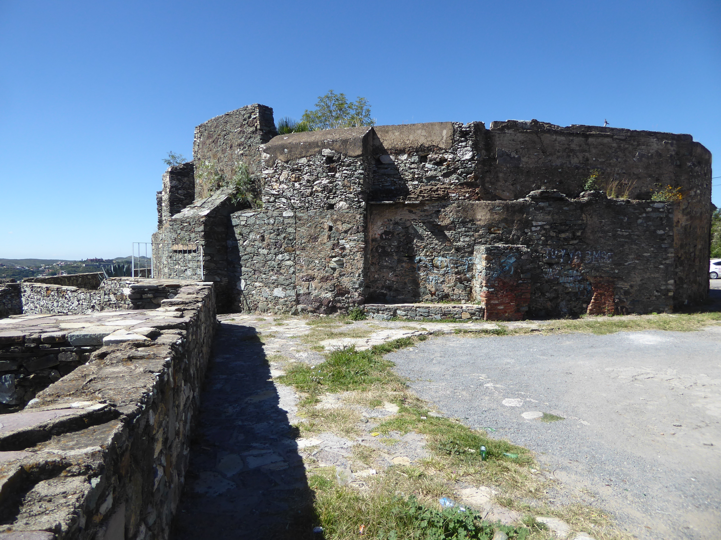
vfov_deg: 54.9
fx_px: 521
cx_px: 360
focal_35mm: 25
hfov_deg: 69.4
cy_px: 270
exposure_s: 1/640
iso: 80
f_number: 3.3
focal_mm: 4.3
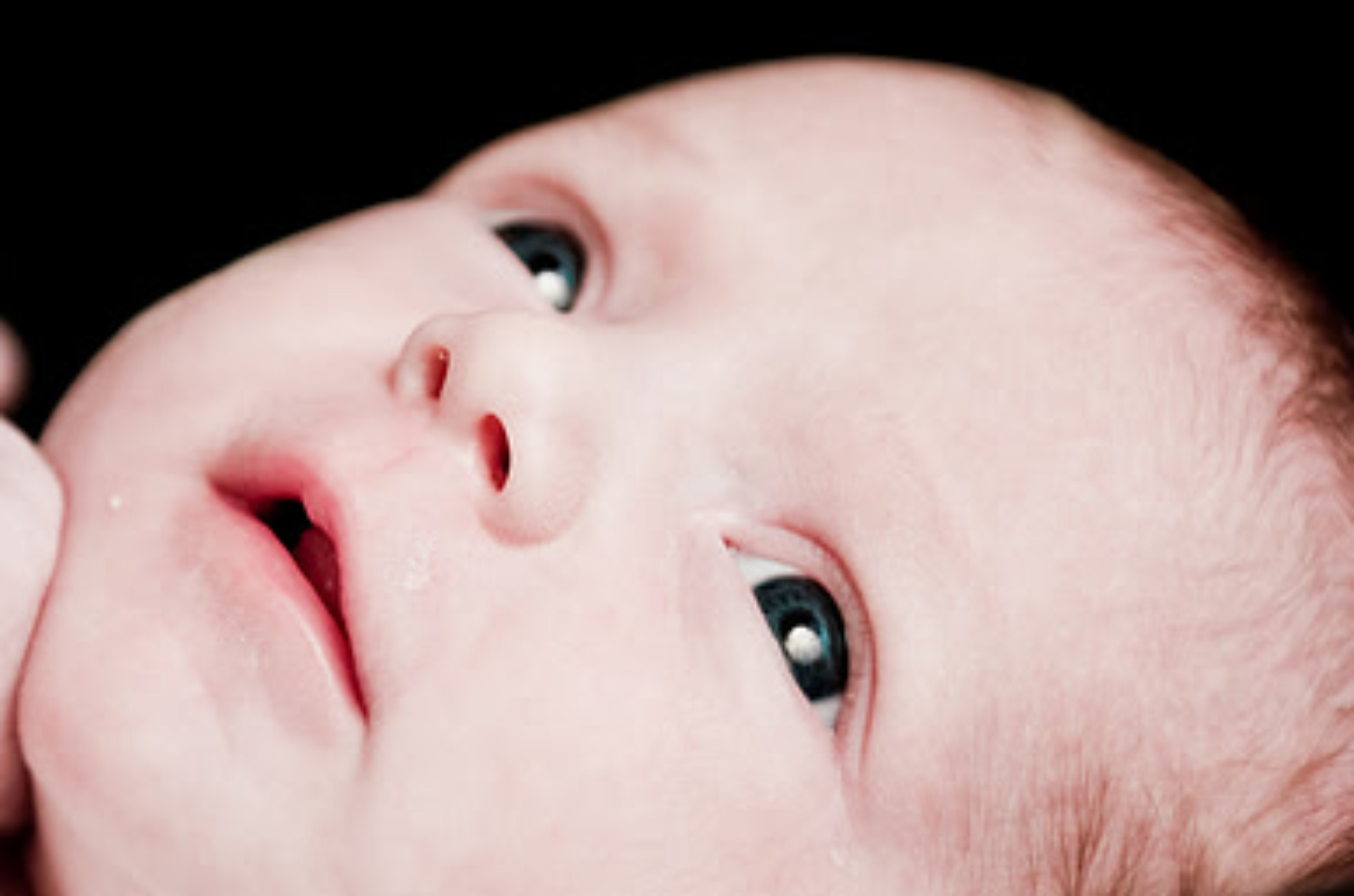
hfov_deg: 13.1
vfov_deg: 8.7
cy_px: 504
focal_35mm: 157
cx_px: 530
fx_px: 5893
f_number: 2.8
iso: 200
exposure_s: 1/100
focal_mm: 70
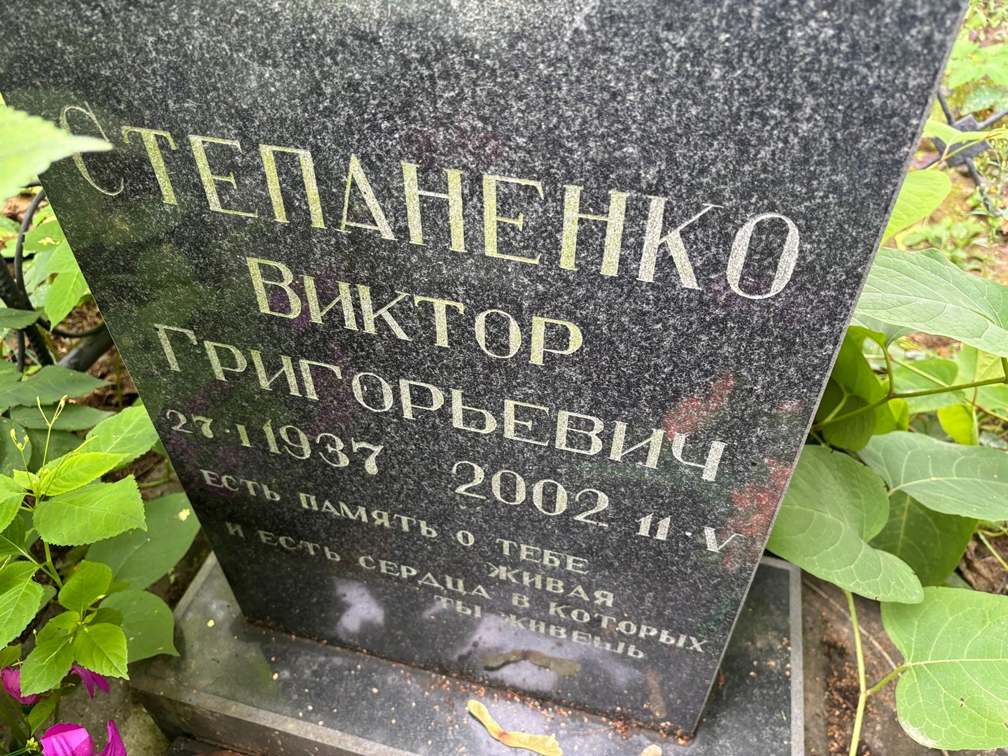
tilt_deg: -41.4
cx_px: 504
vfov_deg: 53.1
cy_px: 378
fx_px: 757
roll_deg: +0.0
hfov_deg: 67.3
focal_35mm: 26
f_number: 1.6
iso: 125
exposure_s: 1/61
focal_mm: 5.96
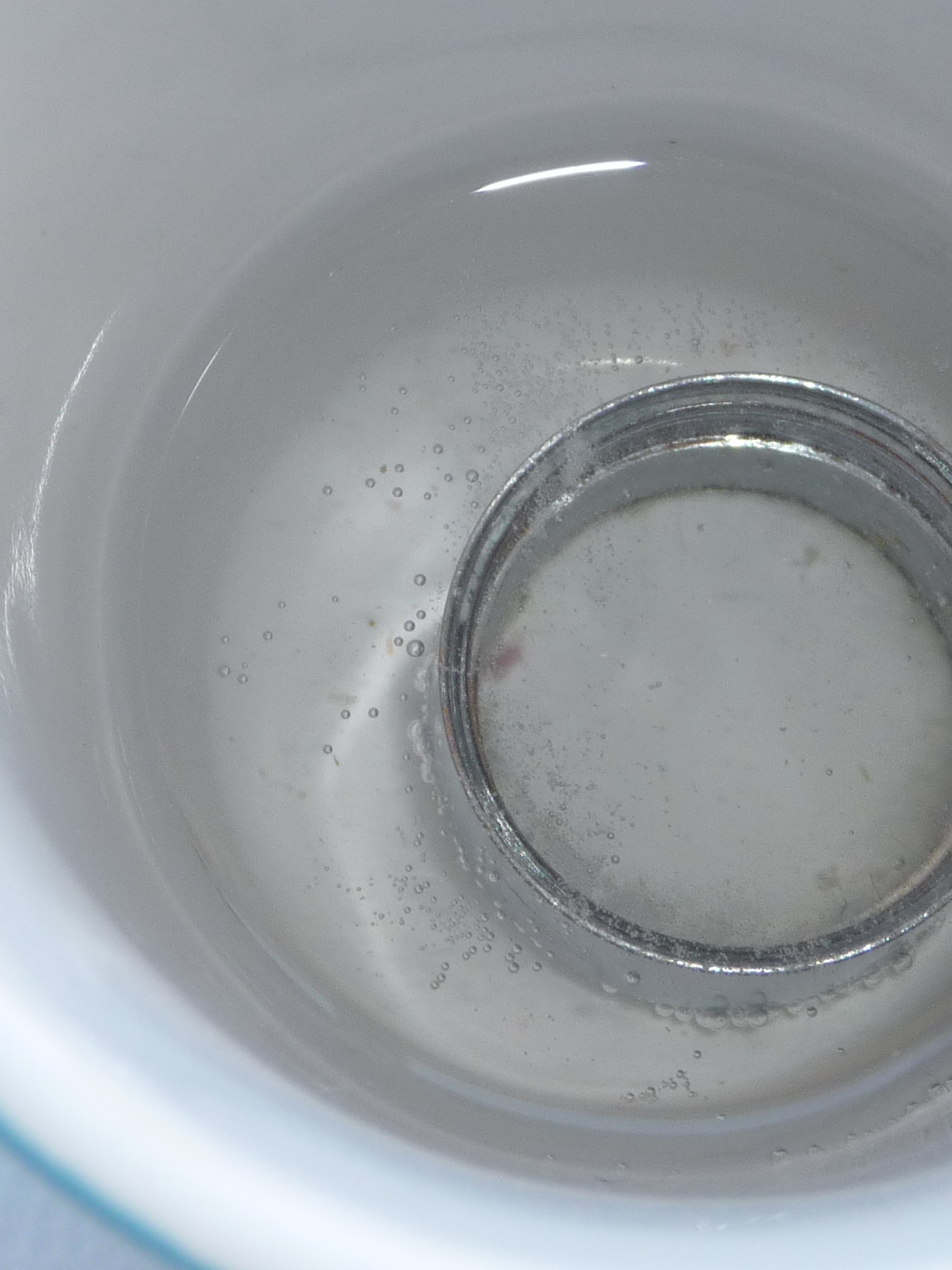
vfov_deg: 12.2
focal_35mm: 162
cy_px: 634
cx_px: 745
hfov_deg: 9.1
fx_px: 5942
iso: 100
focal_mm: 12.2
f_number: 4.6
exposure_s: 1/40
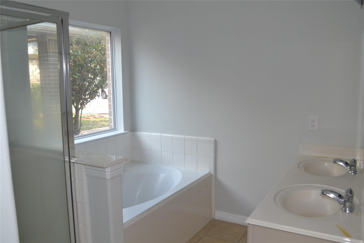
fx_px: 303
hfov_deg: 61.9
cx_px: 182
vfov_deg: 43.6
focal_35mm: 30
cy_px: 122
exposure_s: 1/125
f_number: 5.6
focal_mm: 20
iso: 400
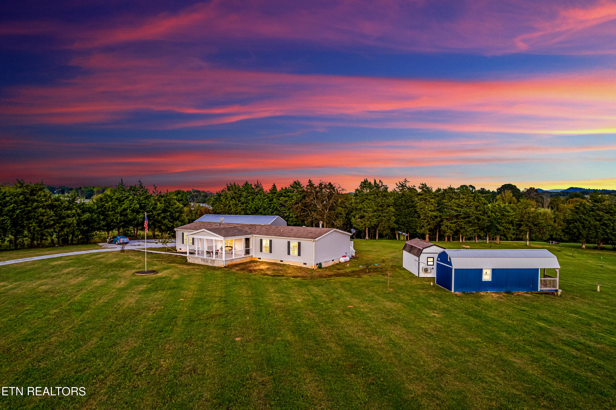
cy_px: 205
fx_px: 376
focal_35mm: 22
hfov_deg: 78.6
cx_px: 308
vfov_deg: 57.2
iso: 100
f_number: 2.8
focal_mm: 8.38
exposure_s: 1/40
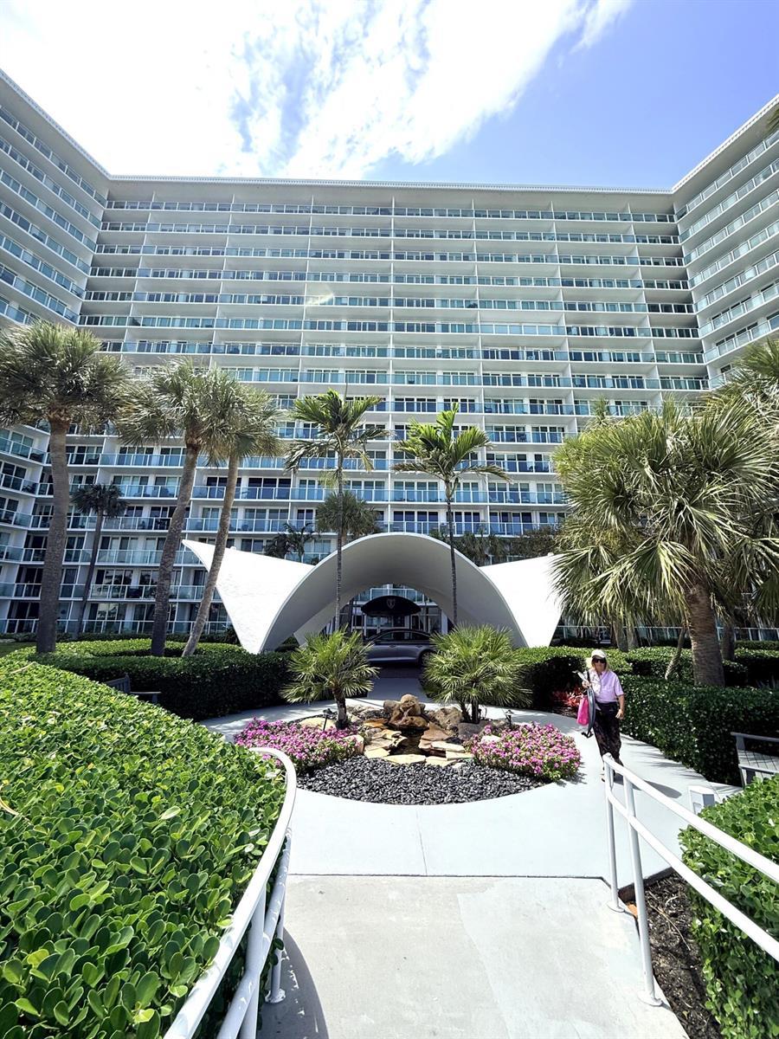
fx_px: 420
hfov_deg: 85.7
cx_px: 390
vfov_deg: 102.1
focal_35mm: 14
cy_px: 520
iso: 64
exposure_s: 1/1464
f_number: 2.2
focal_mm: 2.22
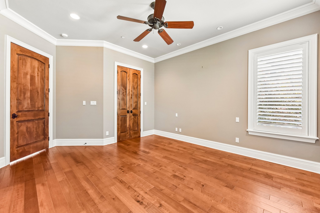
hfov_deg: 104.3
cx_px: 160
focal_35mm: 14
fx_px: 124
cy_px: 106
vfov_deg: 81.2
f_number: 8
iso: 1000
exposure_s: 1/15
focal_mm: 14
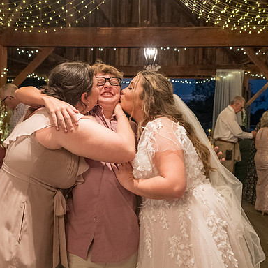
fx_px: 385
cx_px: 107
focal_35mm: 44
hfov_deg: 38.2
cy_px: 134
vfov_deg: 38.3
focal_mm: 32
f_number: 6.3
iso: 6400
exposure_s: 1/50
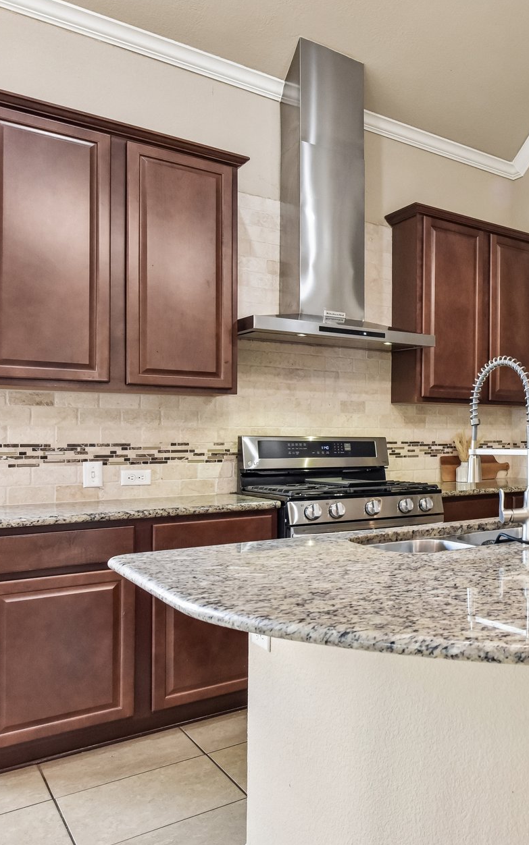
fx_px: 692
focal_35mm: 30
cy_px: 422
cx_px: 607
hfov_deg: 34.8
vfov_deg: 62.9
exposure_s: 1/20
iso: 900
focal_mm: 18
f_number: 8
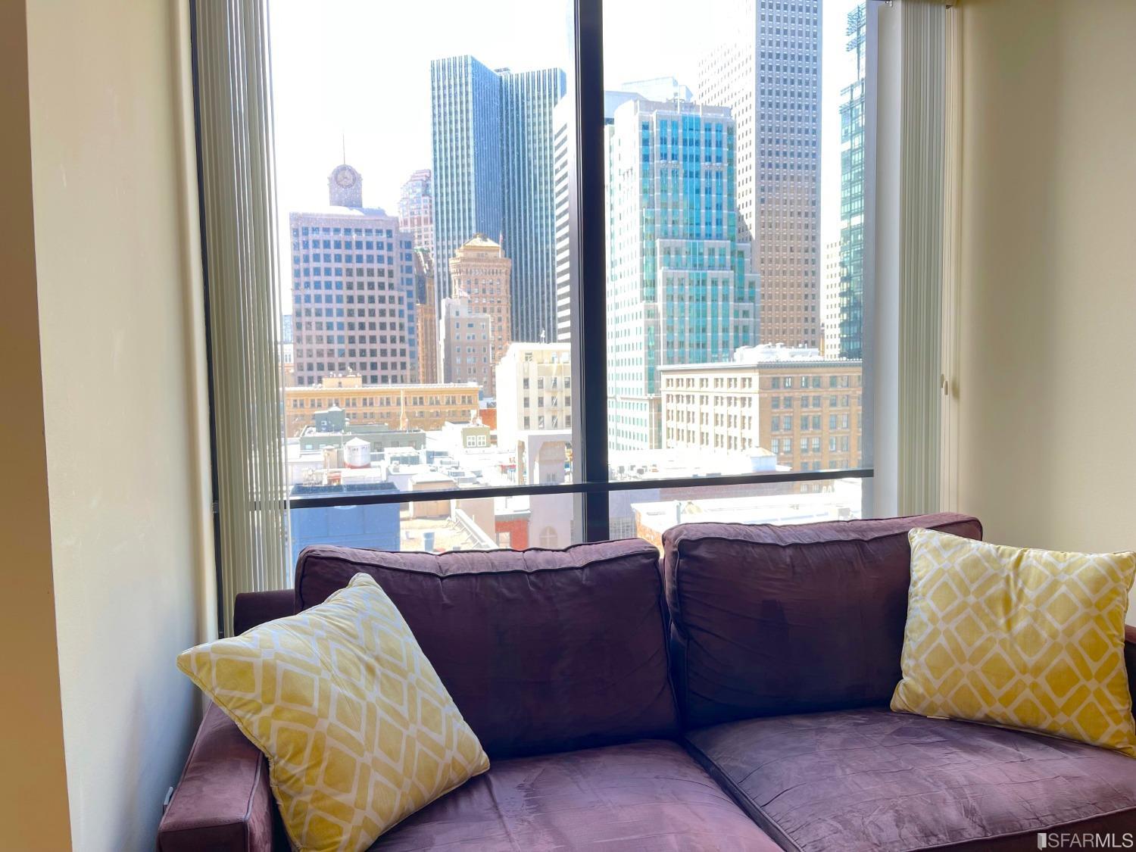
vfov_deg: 53.1
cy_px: 426
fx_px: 853
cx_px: 568
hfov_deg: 67.3
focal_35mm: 26
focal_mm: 5.1
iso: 40
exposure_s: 1/120
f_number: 1.6
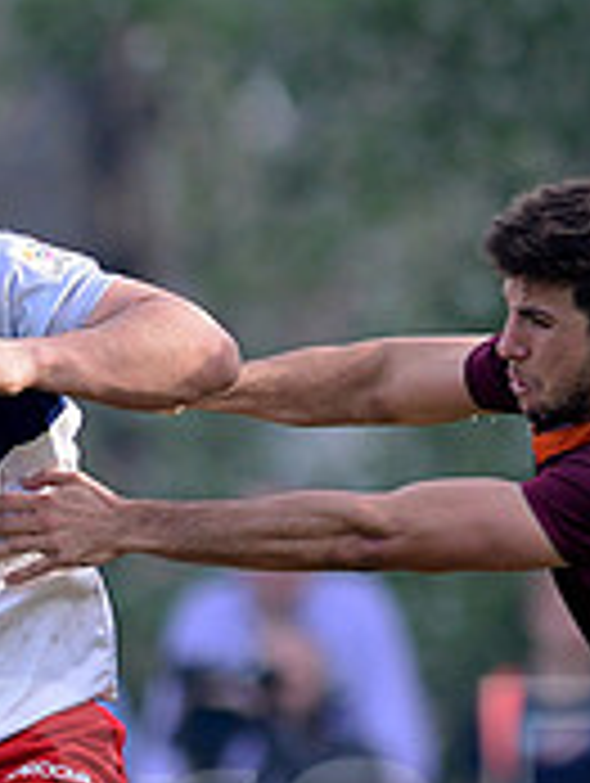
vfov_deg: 1.5
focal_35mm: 1346
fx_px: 30514
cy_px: 812
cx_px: 284
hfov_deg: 1.1
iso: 560
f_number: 4
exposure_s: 1/1000
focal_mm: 420
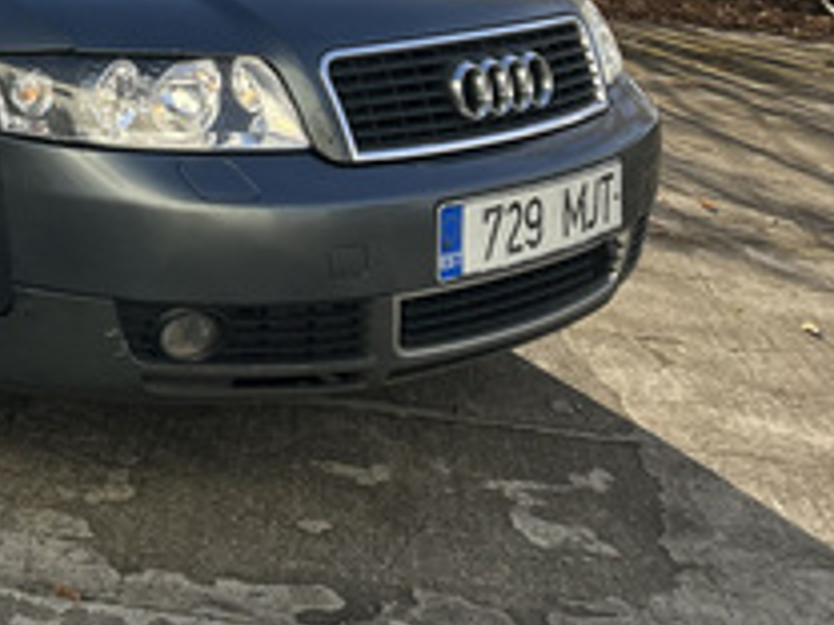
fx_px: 1807
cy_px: -192
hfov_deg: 23.4
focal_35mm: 75
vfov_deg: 18.3
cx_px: -208
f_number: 1.5
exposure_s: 1/3077
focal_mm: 5.7
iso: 50
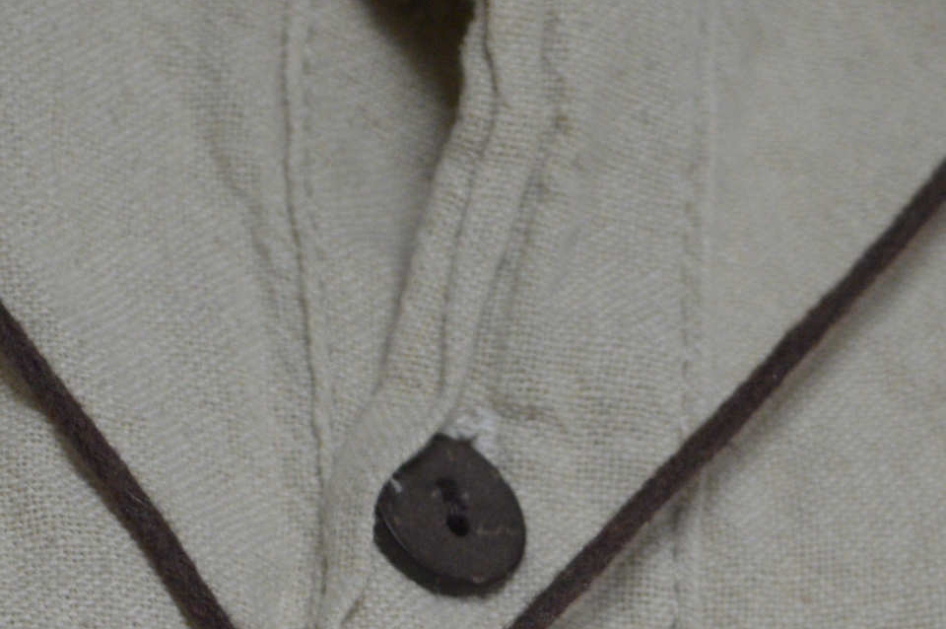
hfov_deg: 9.2
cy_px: 967
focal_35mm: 225
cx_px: 398
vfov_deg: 6.0
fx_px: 5906
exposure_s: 1/320
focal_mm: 48
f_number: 7.1
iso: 1600
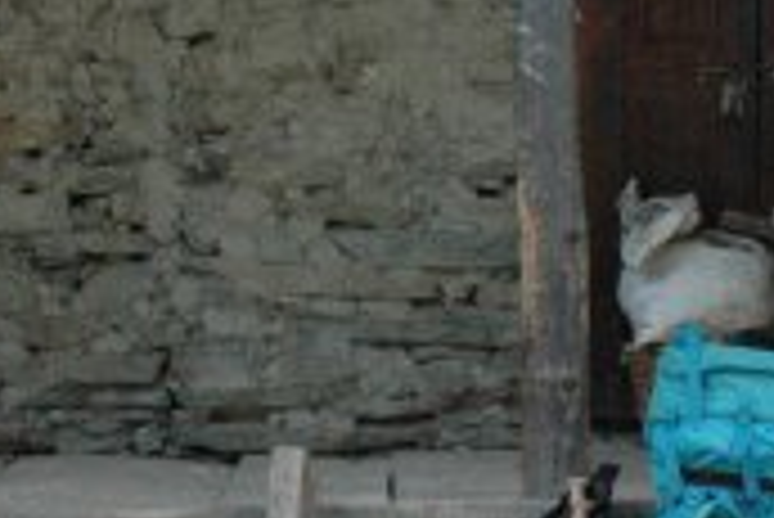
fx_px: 2431
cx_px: 477
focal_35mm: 113
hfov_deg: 18.1
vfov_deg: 12.1
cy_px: 207
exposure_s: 1/200
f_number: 7.1
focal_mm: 18
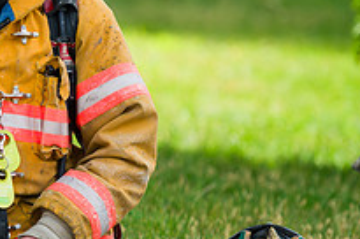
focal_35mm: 481
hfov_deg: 4.3
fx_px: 4802
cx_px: -19
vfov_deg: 2.8
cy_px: 49
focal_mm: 170
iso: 200
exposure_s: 1/800
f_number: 3.2
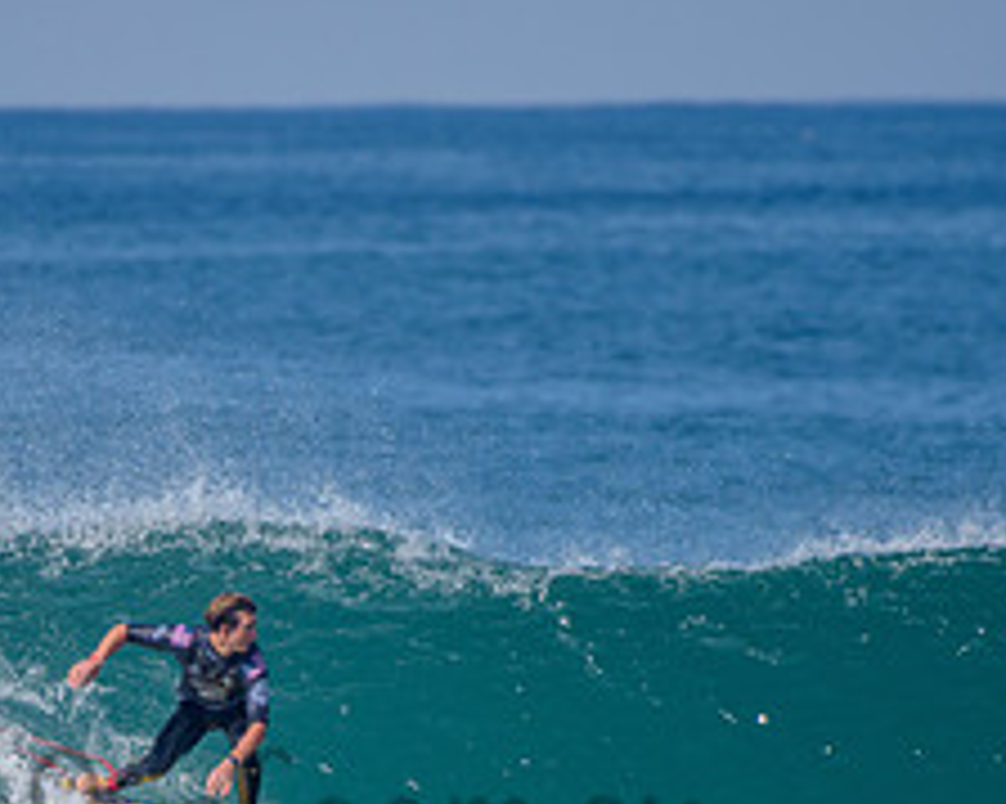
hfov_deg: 1.6
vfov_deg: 1.3
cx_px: 225
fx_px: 36249
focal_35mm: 1218
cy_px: 779
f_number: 5.6
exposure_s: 1/2000
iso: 160
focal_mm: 500
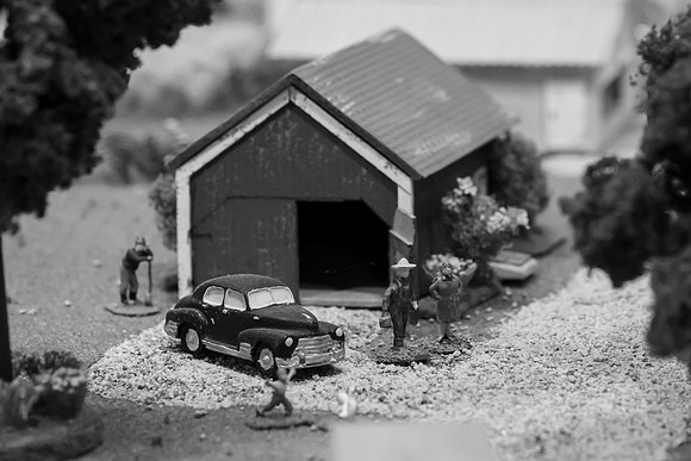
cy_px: 202
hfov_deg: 11.3
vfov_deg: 7.5
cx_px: 357
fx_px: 3494
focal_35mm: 182
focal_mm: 96
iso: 3200
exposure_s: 1/80
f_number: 7.1
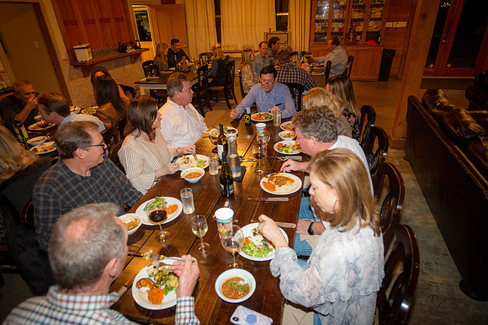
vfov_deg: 57.2
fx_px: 298
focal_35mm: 22
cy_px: 162
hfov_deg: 78.6
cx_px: 244
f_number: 3.5
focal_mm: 22
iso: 4000
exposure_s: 1/125
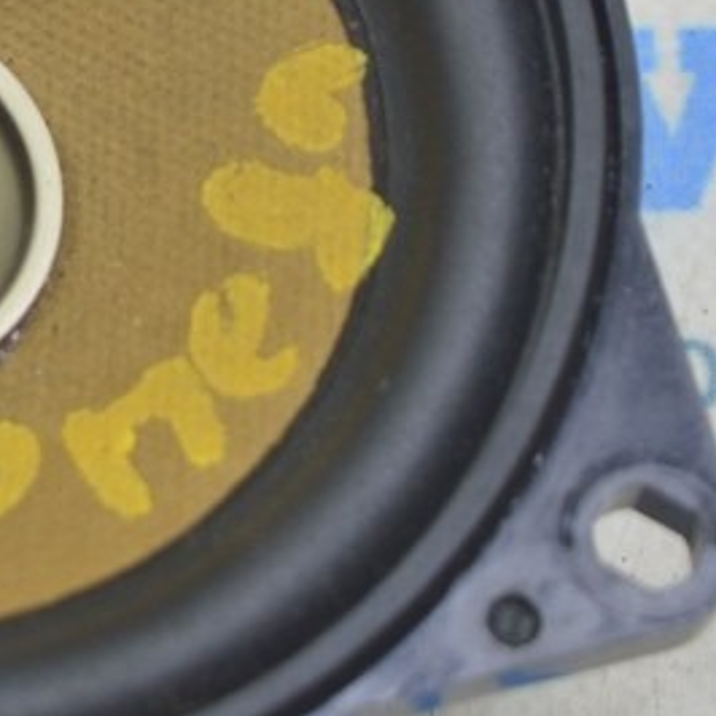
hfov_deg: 7.3
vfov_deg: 7.4
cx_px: -304
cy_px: 20
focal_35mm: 235
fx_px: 5499
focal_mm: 48
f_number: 5.6
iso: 400
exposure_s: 1/20
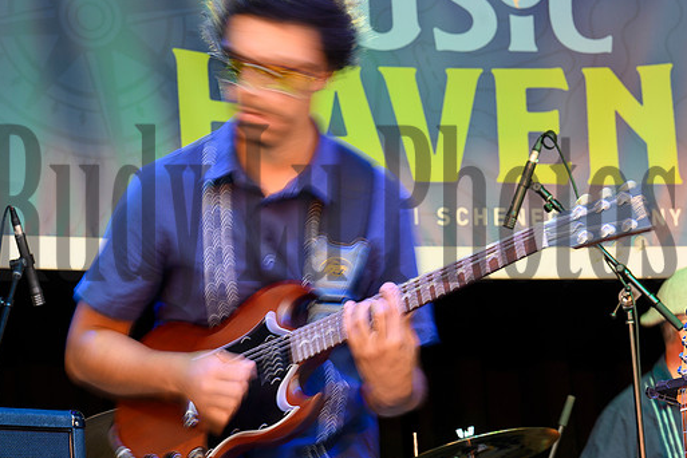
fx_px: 2977
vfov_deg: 8.8
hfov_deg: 13.2
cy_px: 212
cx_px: 328
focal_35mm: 156
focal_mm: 92
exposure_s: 1/8
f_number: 8
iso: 280
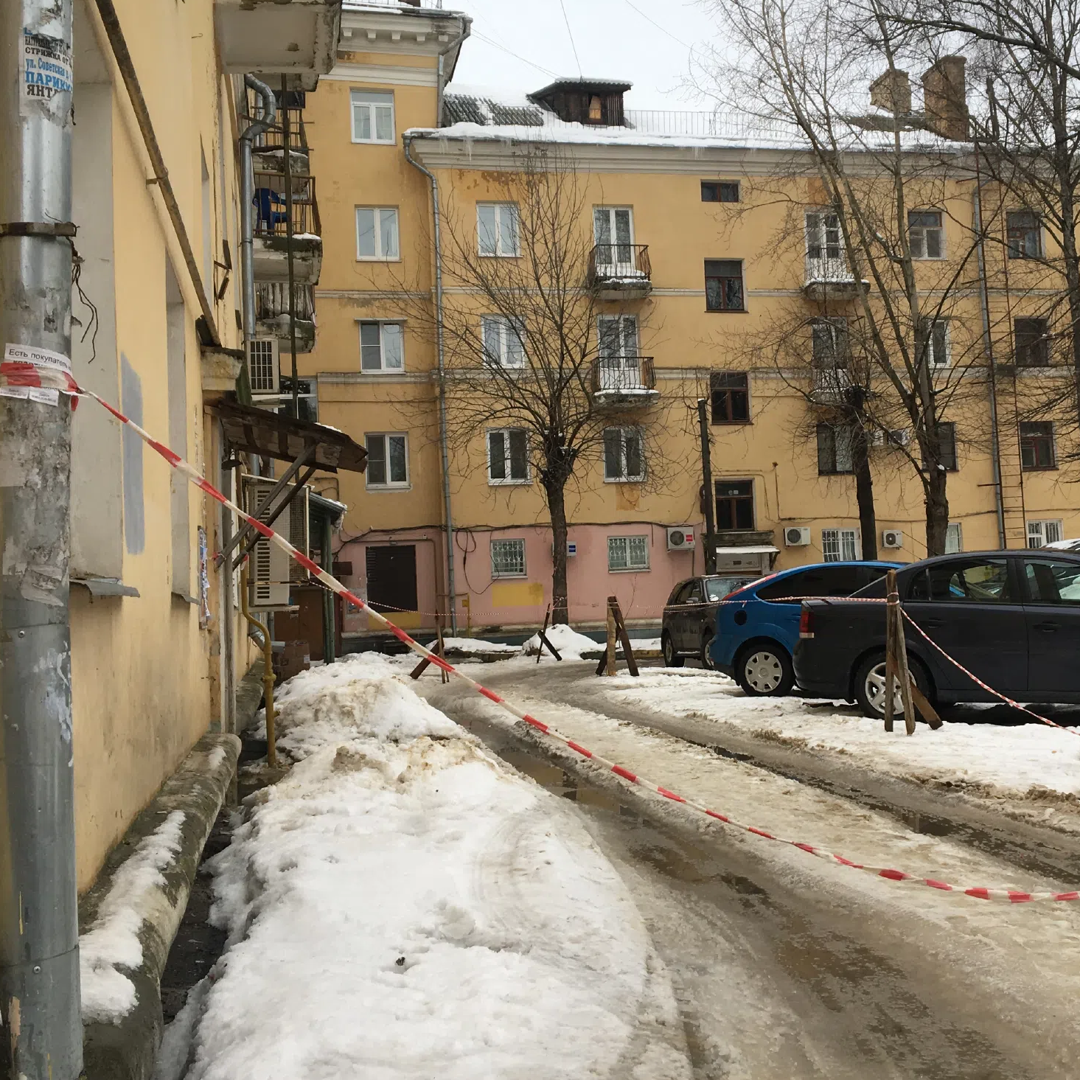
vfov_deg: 40.0
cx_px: 693
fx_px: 1483
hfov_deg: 39.7
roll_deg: +2.4
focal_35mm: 42
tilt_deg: +4.6
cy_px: 490
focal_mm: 4.15
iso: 25
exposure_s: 1/311
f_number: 2.2
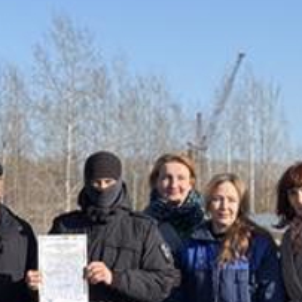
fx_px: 1372
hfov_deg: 12.5
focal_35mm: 139
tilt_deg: -0.6
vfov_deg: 12.5
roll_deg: +1.2
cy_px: 254
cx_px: 65
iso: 64
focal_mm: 6.76
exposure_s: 1/6024
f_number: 1.78
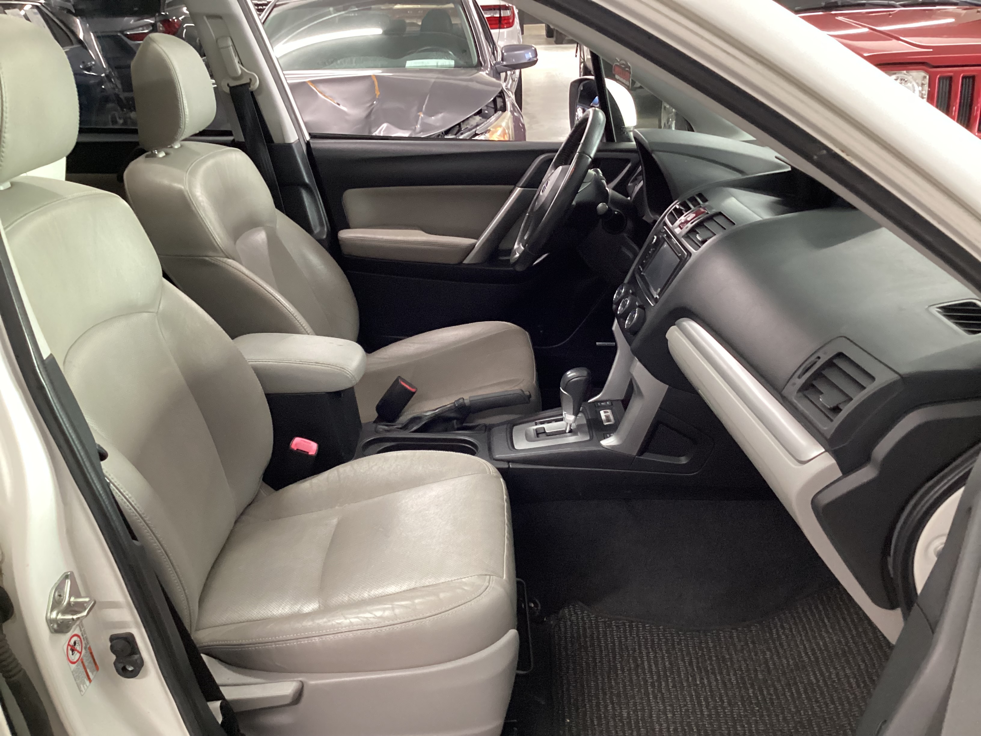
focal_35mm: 31
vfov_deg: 45.4
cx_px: 490
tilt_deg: -25.1
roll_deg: +2.7
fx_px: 879
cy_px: 368
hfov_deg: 58.4
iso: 320
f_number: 2.4
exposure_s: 1/30
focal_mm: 3.3
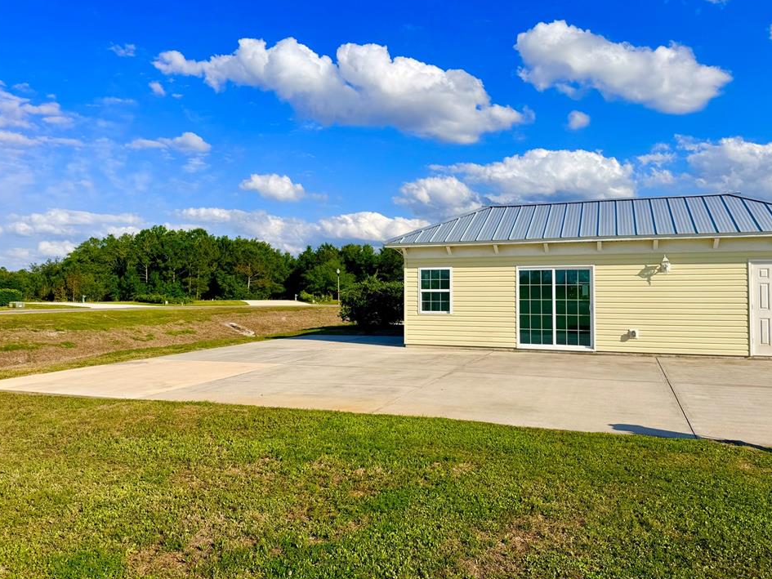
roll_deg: +0.2
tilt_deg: +1.8
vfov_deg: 53.0
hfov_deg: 67.2
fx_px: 580
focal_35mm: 26
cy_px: 274
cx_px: 408
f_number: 1.78
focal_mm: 6.76
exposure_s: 1/8130
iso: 80
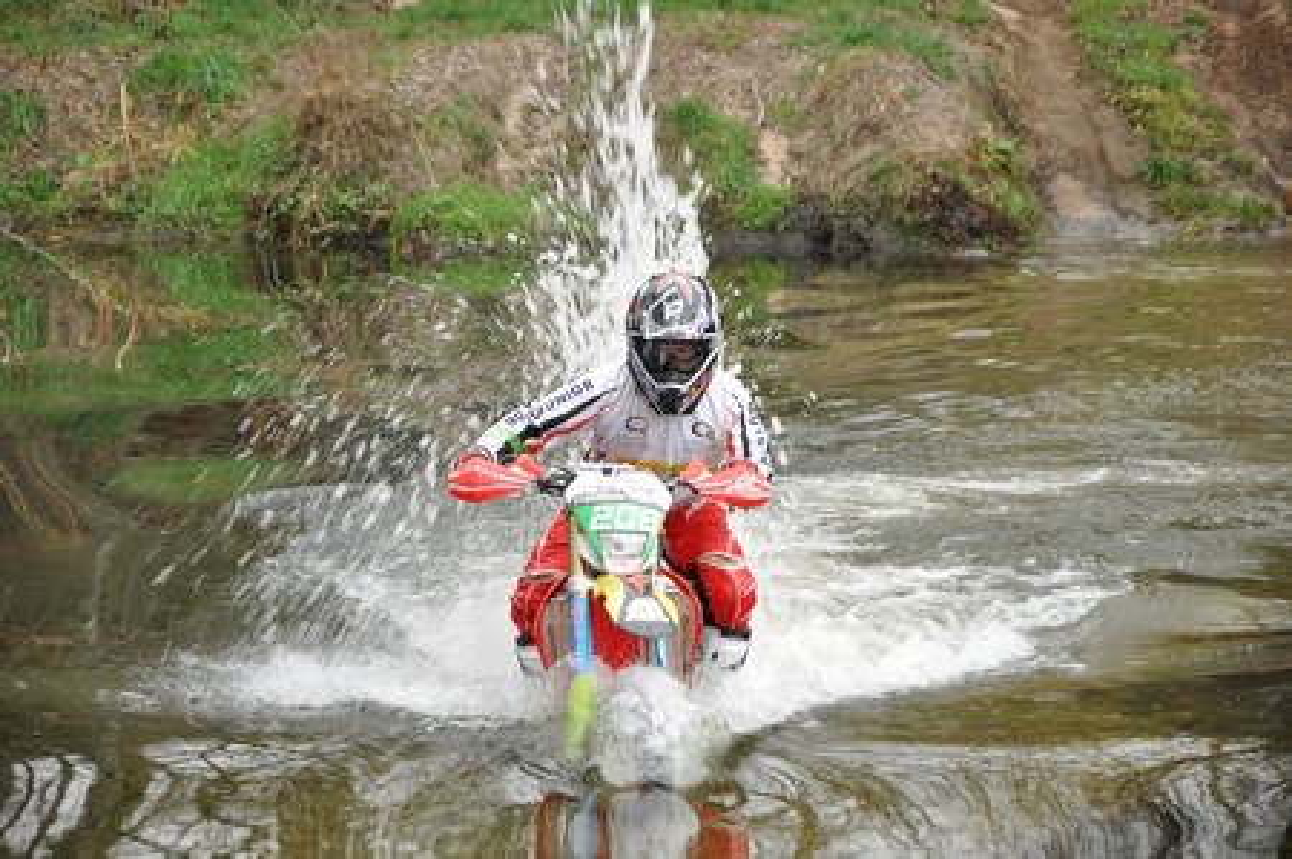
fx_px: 5646
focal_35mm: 158
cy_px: 430
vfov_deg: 8.7
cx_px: 646
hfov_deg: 13.1
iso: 200
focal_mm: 105
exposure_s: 1/60
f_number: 7.1
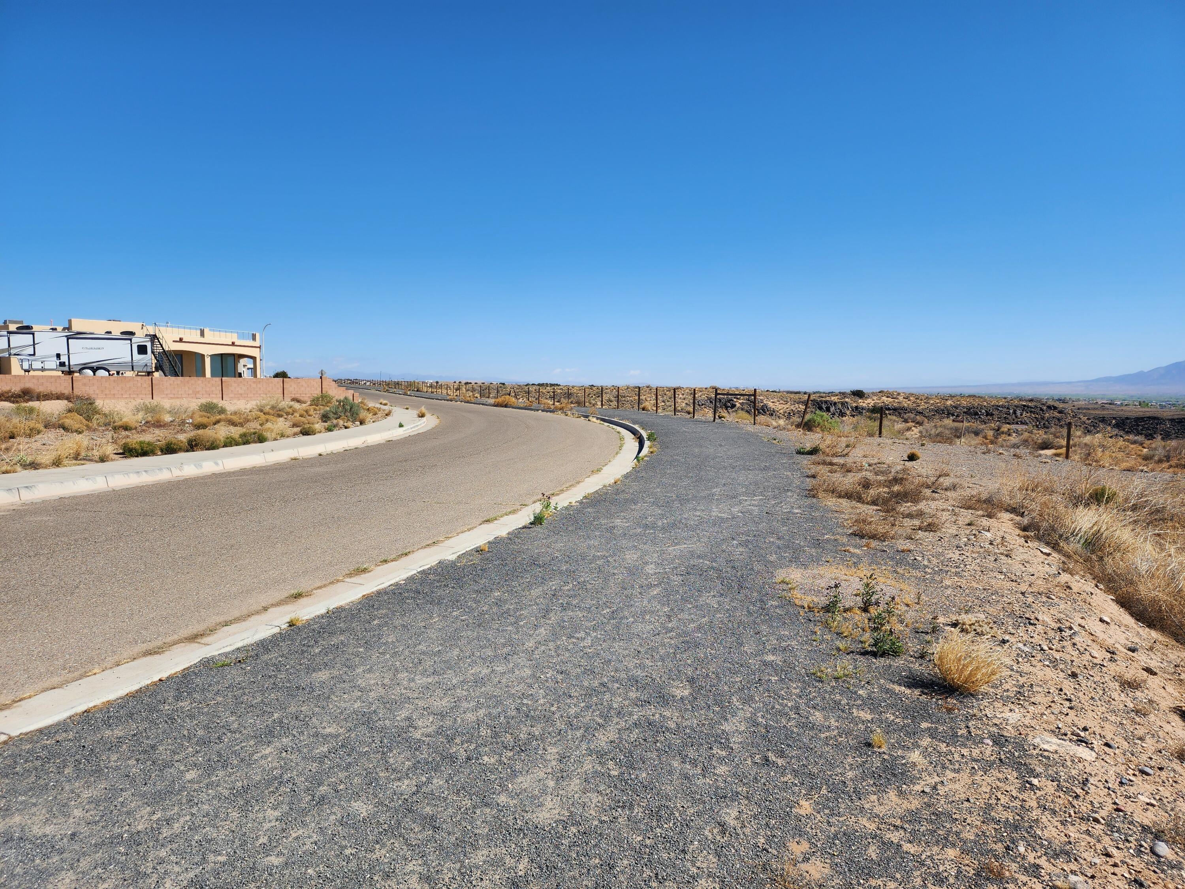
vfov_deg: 58.9
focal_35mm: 23
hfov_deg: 73.9
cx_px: 592
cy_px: 444
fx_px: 787
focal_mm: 6.4
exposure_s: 1/1283
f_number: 1.8
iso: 12
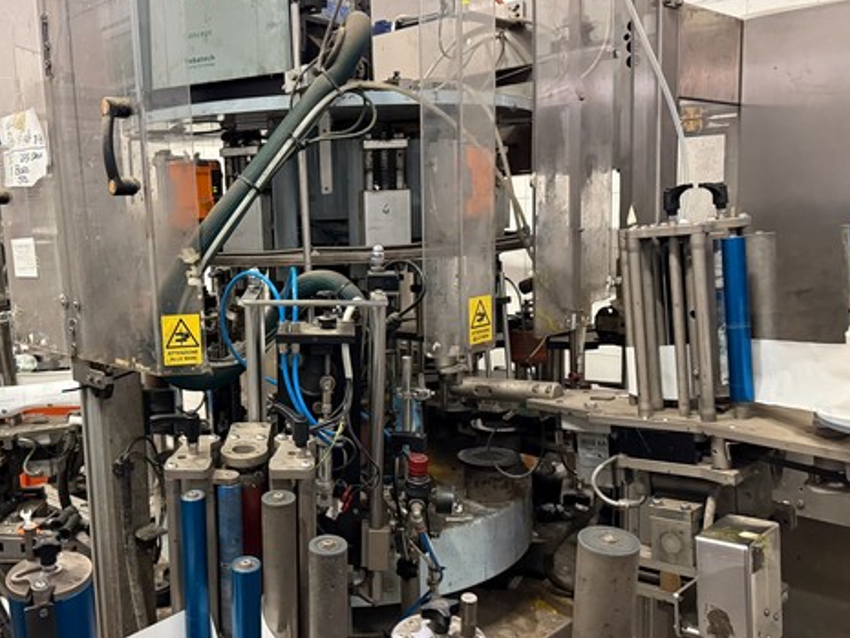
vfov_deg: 43.0
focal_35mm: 33
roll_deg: +2.8
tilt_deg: -8.0
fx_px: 811
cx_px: 305
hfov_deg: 54.5
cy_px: 329
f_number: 1.78
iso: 800
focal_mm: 6.76
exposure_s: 1/33
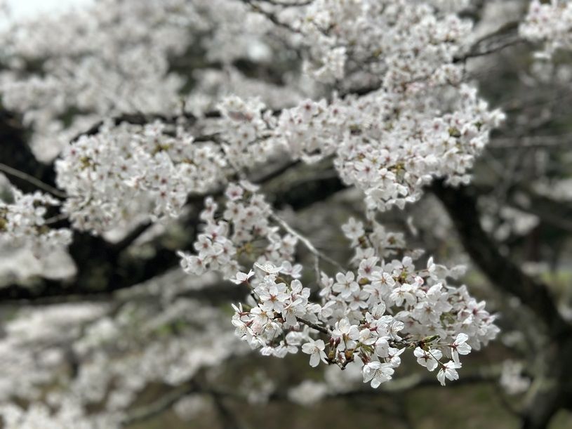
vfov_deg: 30.3
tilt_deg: -6.7
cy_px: 214
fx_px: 793
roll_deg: -0.8
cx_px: 286
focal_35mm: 48
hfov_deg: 39.7
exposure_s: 1/2667
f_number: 1.78
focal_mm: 6.86
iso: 80
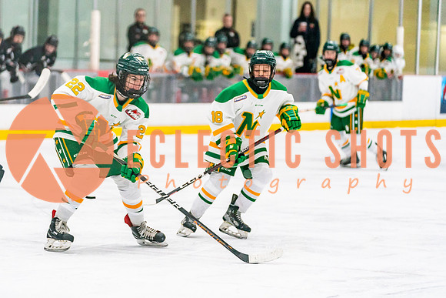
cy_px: 149
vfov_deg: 7.4
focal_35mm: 185
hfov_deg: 11.1
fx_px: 2291
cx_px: 146
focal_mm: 124
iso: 3200
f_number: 2.8
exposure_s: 1/1250
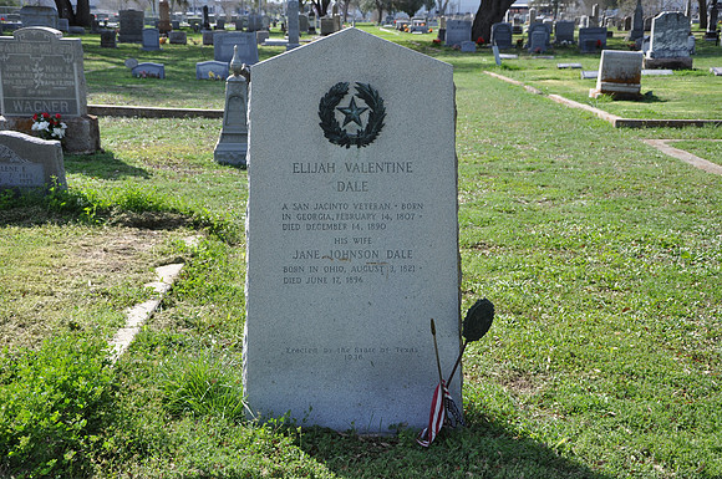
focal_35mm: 51
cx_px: 361
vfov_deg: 26.4
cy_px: 240
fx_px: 1021
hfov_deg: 38.9
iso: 200
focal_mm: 34
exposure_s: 1/200
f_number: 7.1
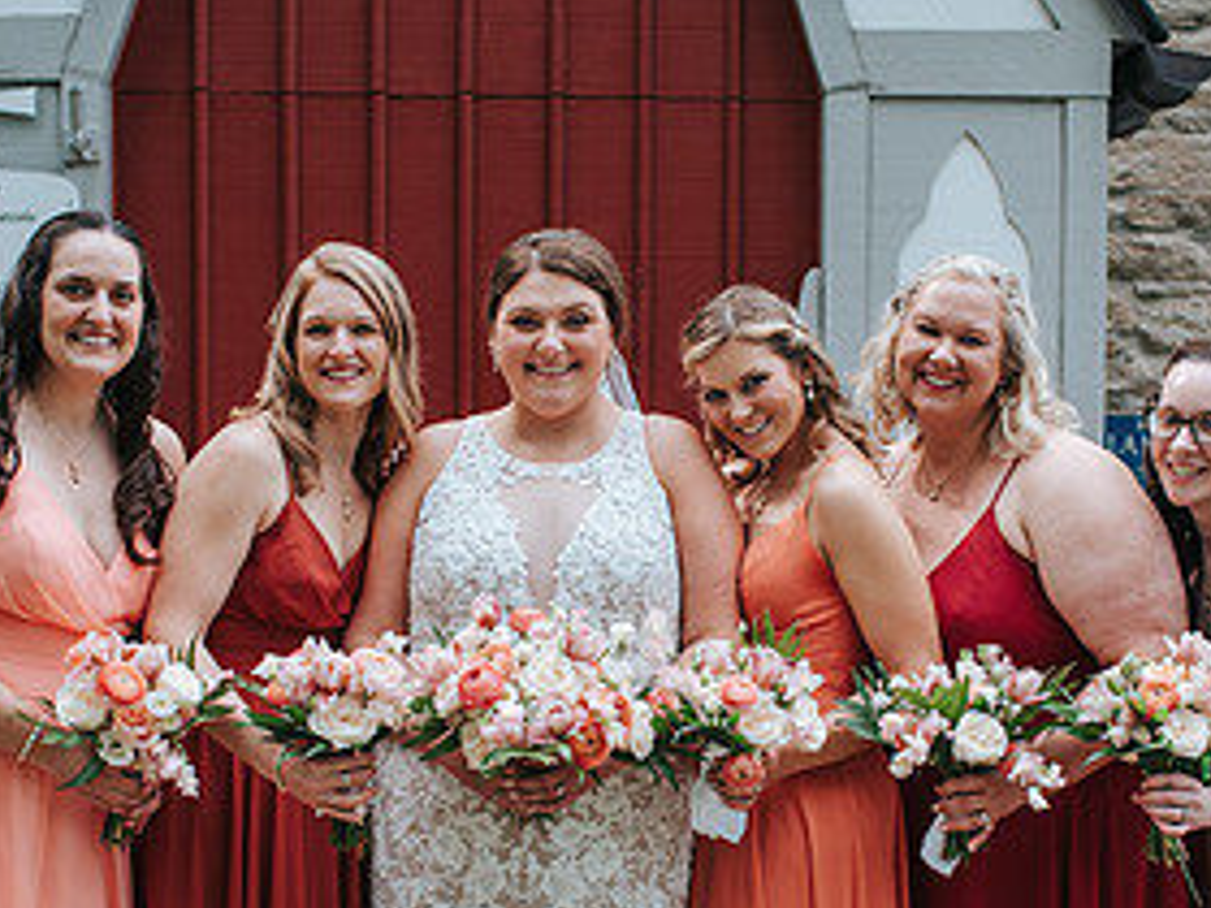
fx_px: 2729
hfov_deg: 25.0
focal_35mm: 78
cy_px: 733
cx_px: 591
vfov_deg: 18.7
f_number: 3.2
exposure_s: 1/1250
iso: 500
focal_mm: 35
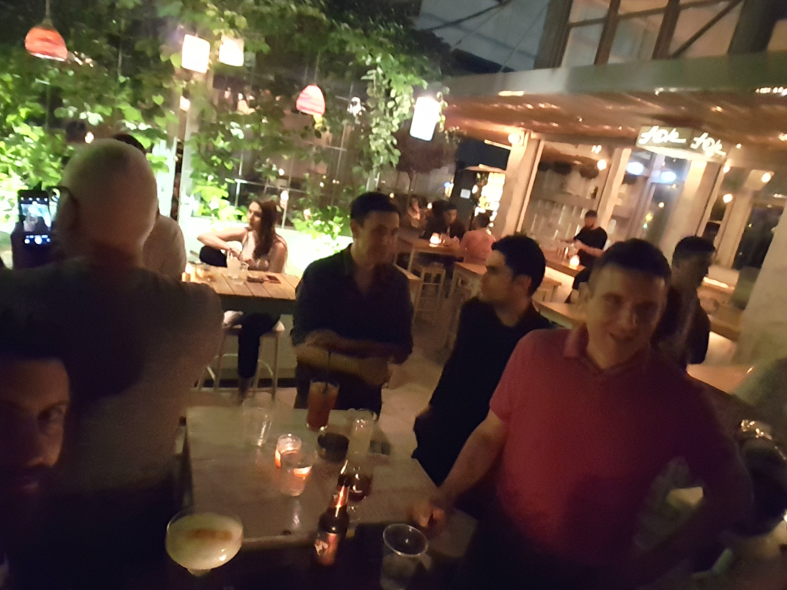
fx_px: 477
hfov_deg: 79.0
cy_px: 295
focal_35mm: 21
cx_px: 394
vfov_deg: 63.4
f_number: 1.7
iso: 1250
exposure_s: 1/13
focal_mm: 2.1
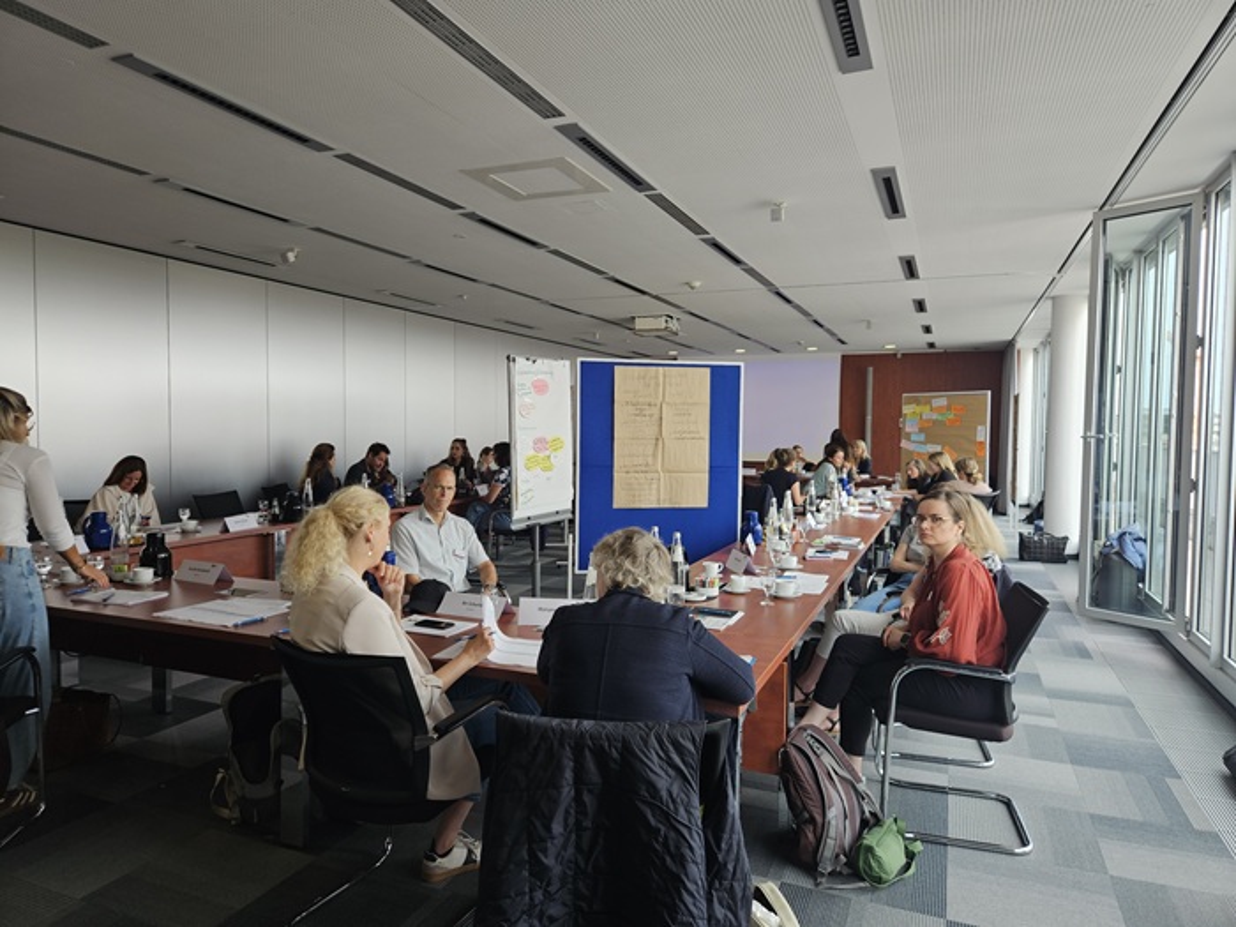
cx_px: 618
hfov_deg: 73.9
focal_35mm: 23
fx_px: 821
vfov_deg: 58.9
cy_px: 464
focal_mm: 5.4
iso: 32
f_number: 1.8
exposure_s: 1/120
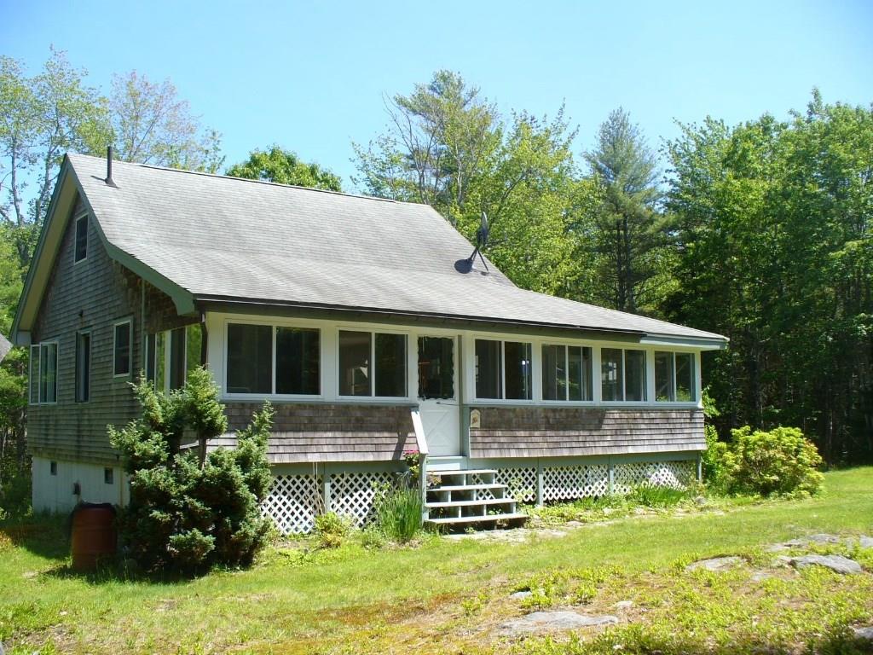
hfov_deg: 50.1
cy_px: 328
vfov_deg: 38.7
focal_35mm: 37
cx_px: 436
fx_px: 933
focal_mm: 6.1
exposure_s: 1/125
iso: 80
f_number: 5.6
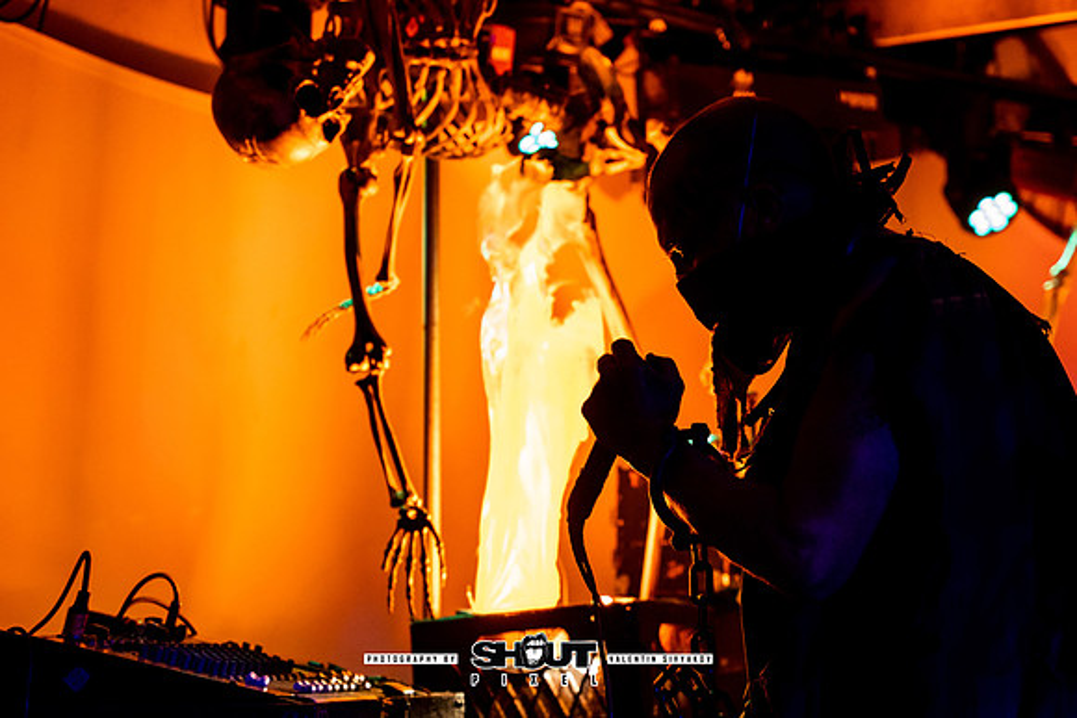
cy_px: 292
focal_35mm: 104
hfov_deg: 19.6
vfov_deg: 13.2
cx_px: 723
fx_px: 3109
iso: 3200
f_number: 2.8
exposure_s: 1/200
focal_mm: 70
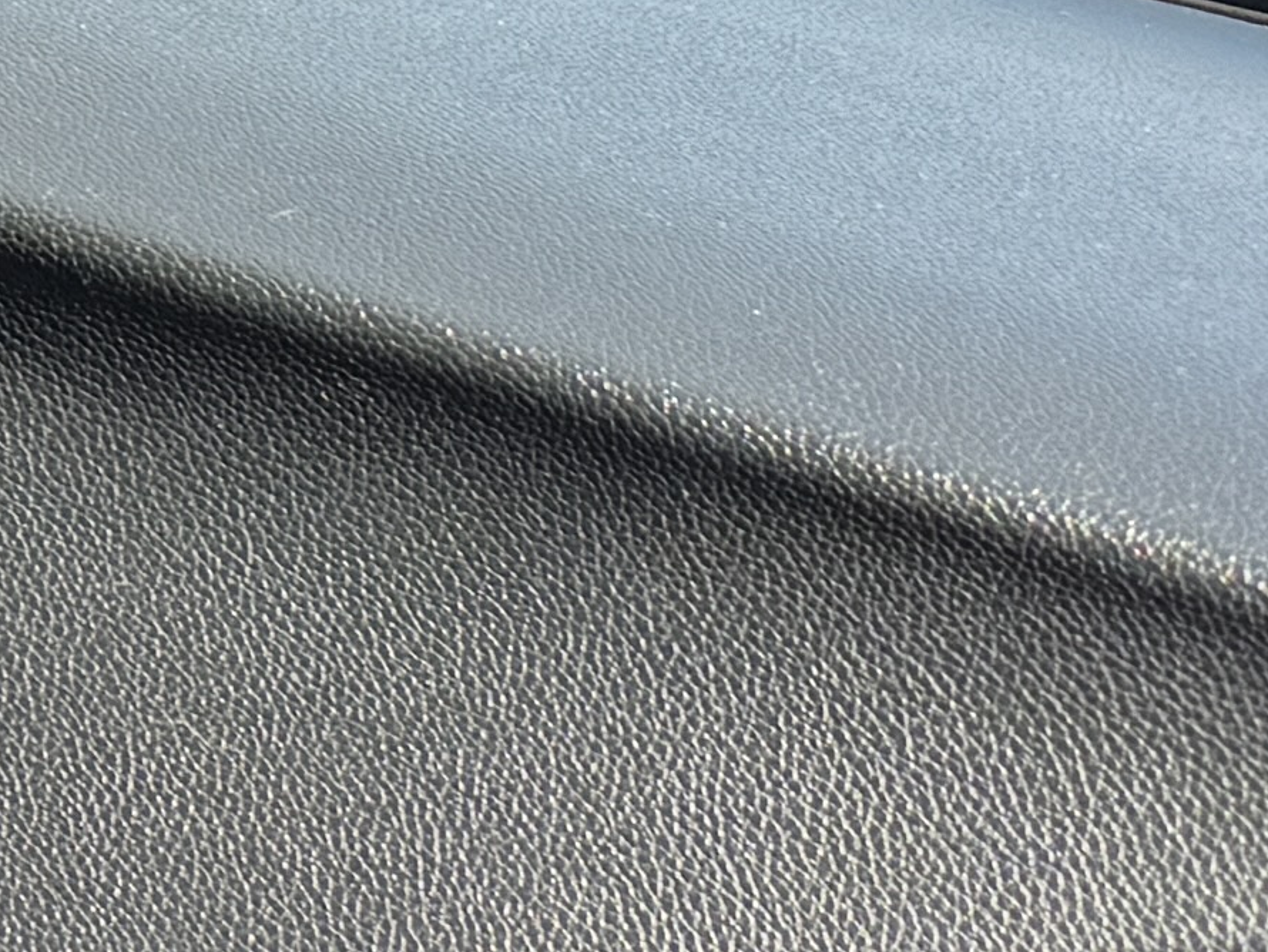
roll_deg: -1.3
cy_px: 1747
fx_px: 5643
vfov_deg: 9.2
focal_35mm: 154
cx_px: -2114
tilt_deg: -34.2
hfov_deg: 10.4
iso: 80
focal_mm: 6.76
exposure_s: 1/325
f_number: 1.78
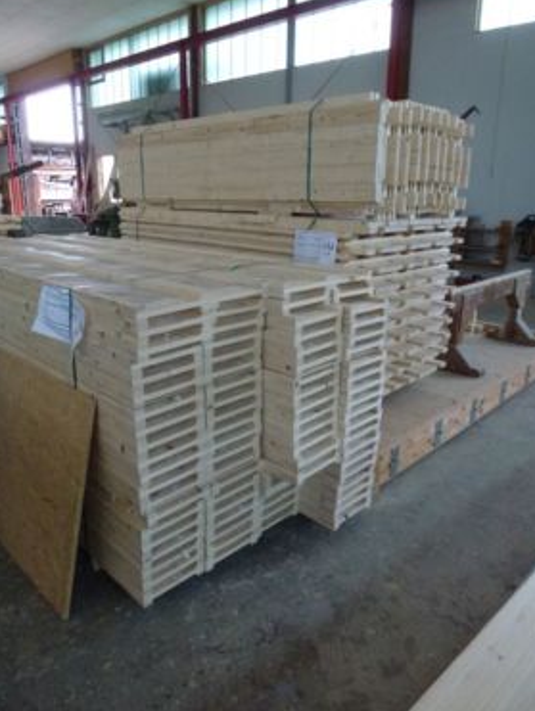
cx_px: 270
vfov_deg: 69.3
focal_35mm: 25
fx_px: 514
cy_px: 350
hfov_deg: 55.0
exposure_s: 1/50
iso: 400
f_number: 3.3
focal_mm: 4.3
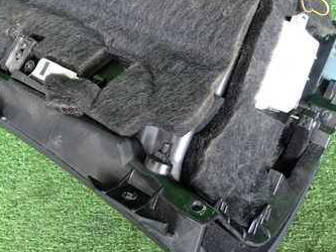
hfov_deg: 41.7
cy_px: 92
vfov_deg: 32.0
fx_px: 437
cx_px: 122
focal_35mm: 45
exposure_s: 1/50
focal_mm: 4.5
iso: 200
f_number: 2
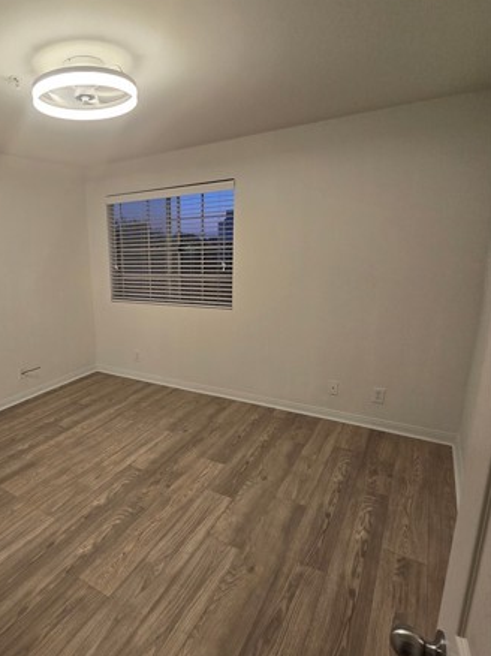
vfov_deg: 84.7
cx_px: 136
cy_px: 337
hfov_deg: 65.3
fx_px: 360
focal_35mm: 19
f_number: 2.2
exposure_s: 1/60
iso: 125
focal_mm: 2.2
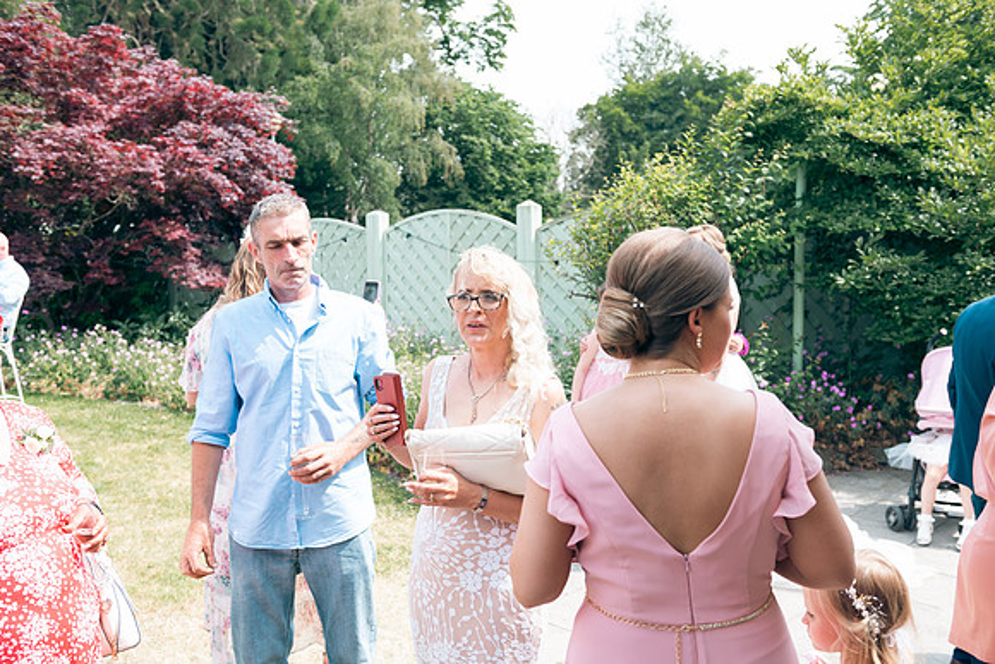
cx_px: 498
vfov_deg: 36.9
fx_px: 995
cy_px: 332
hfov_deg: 53.1
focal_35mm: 36
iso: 100
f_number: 5
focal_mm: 36
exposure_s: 1/200
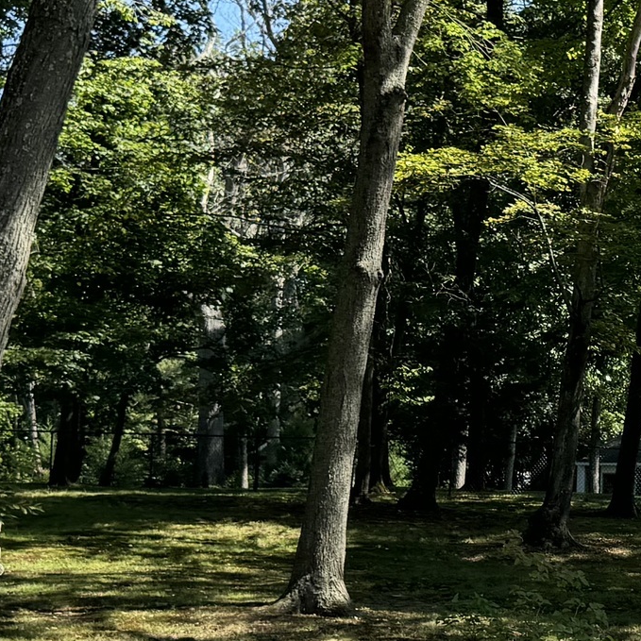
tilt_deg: +0.2
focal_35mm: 96
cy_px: 435
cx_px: 887
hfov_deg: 16.8
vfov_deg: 18.1
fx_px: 2011
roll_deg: -1.4
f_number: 1.78
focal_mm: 6.76
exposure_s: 1/1076
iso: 80
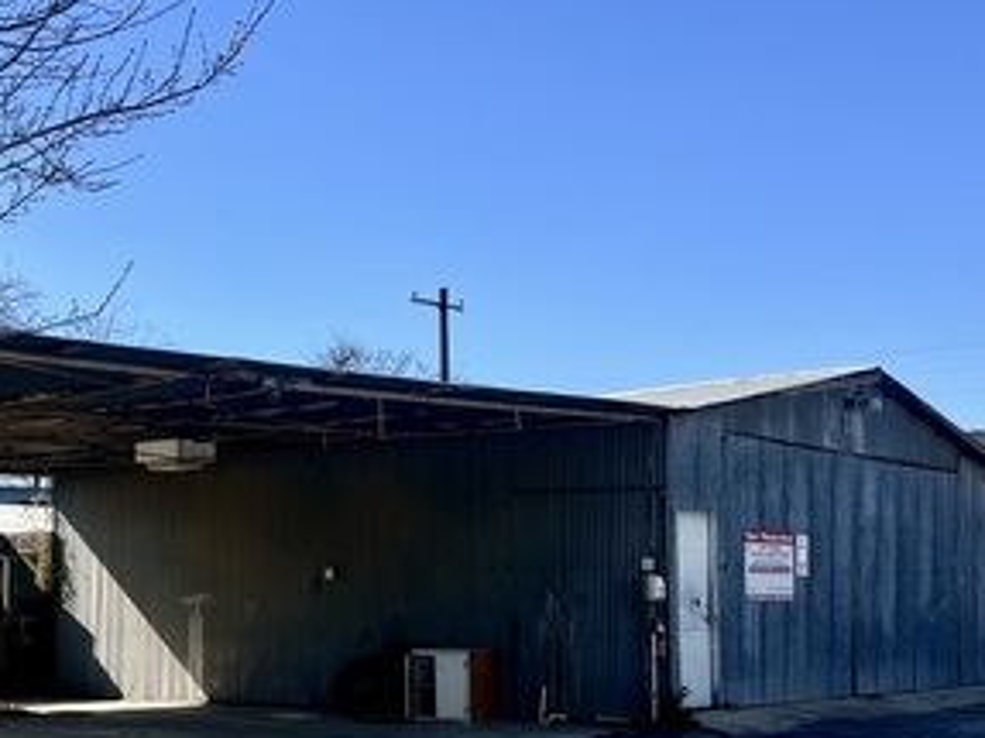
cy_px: 566
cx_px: 271
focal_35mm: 58
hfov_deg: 32.7
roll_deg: -0.4
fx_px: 1650
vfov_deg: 24.9
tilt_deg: +1.3
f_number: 1.5
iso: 50
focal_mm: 5.7
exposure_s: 1/3356
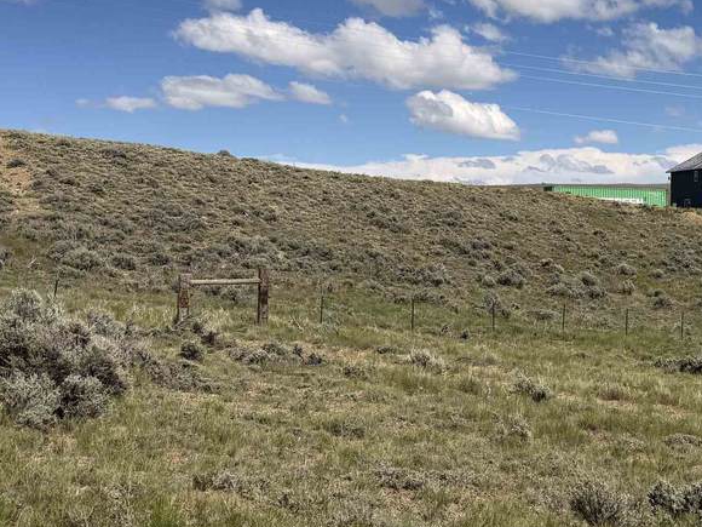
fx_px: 1075
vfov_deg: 27.5
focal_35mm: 53
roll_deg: -0.5
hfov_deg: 35.1
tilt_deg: -1.8
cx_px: 559
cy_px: 269
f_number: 1.78
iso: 80
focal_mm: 6.76
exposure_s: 1/8130
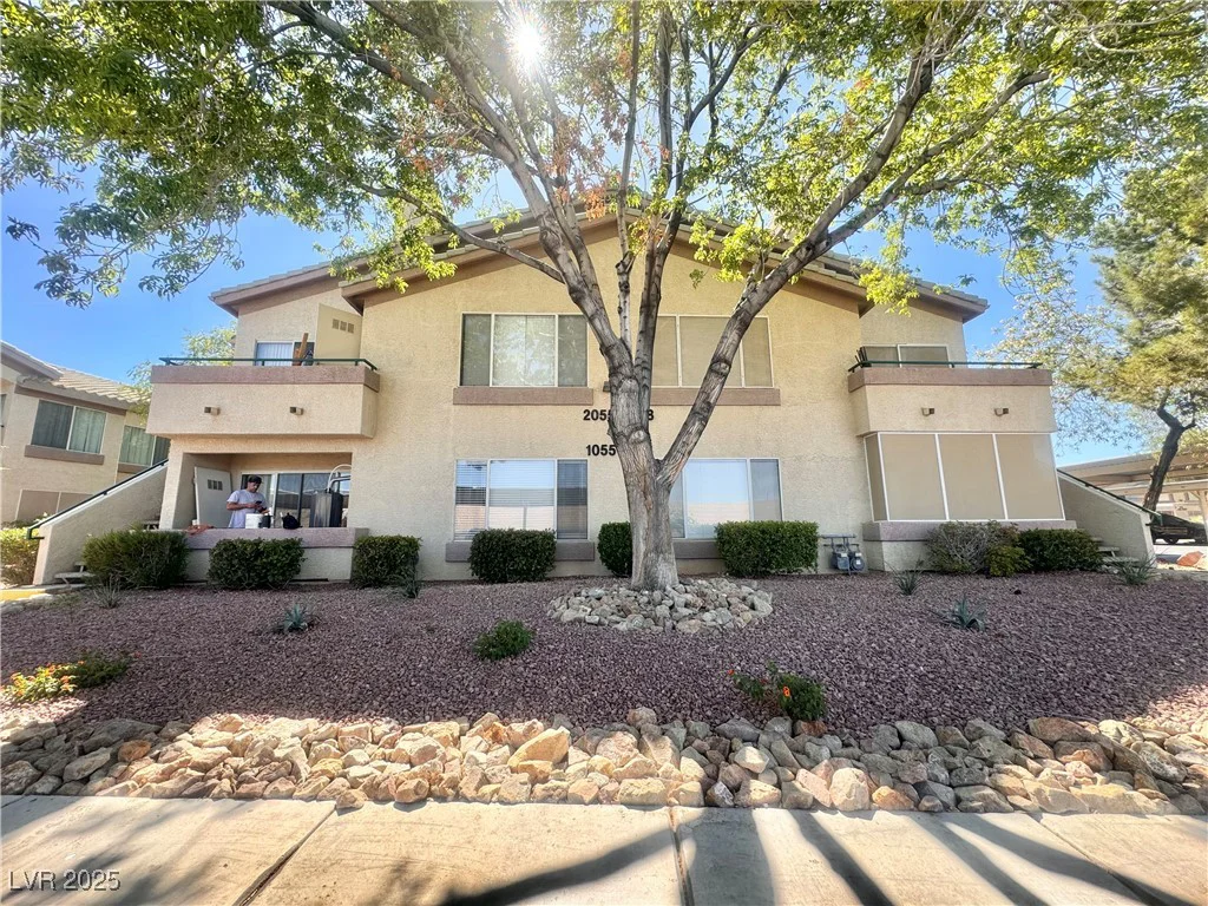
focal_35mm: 14
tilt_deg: +9.2
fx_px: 489
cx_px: 604
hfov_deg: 102.1
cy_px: 453
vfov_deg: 85.7
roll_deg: +0.4
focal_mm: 2.22
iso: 40
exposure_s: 1/375
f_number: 2.2
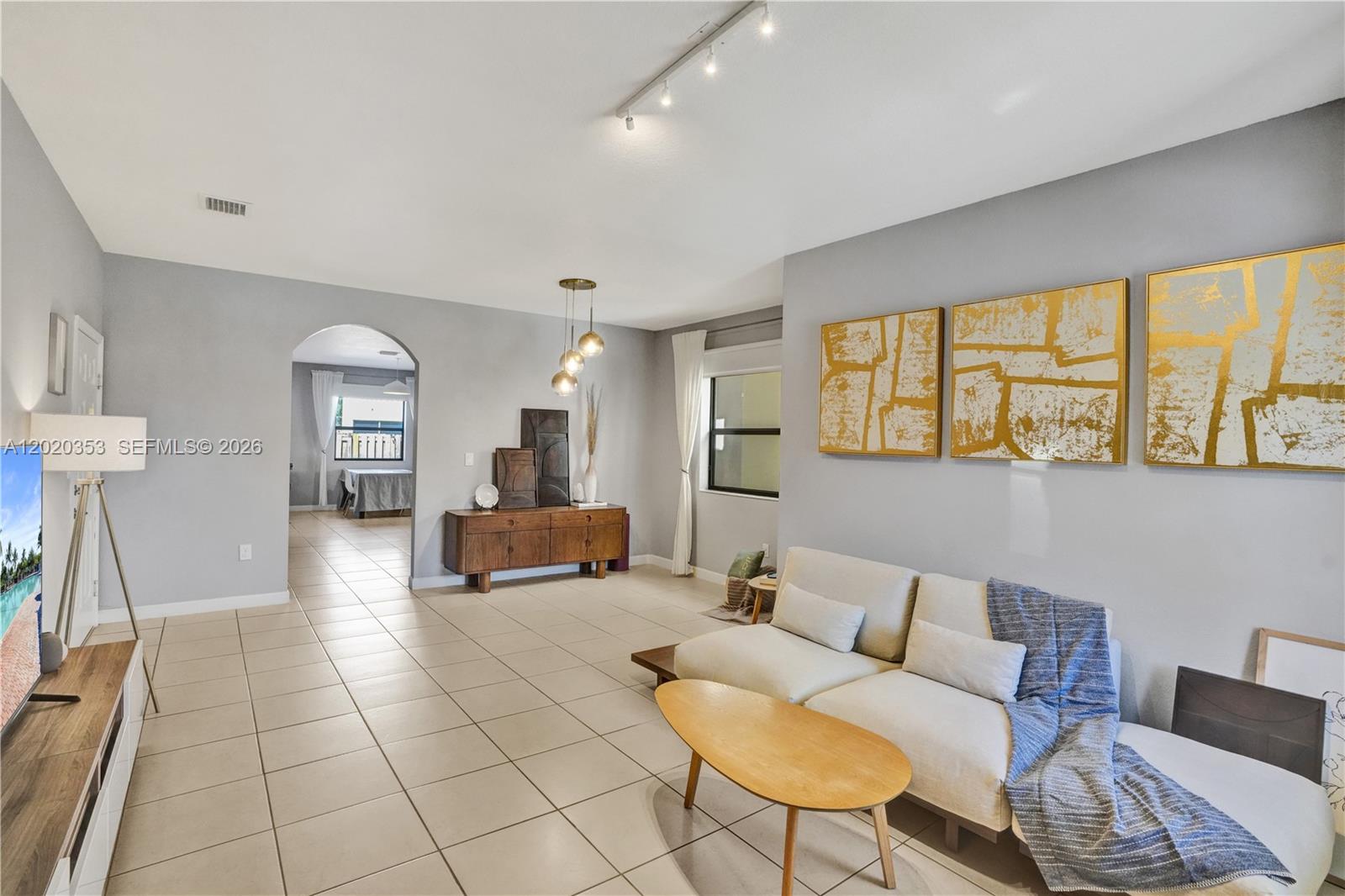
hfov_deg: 96.7
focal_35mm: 16
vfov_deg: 73.7
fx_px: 598
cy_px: 448
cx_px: 672
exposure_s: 1/250
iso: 3200
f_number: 8
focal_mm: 16
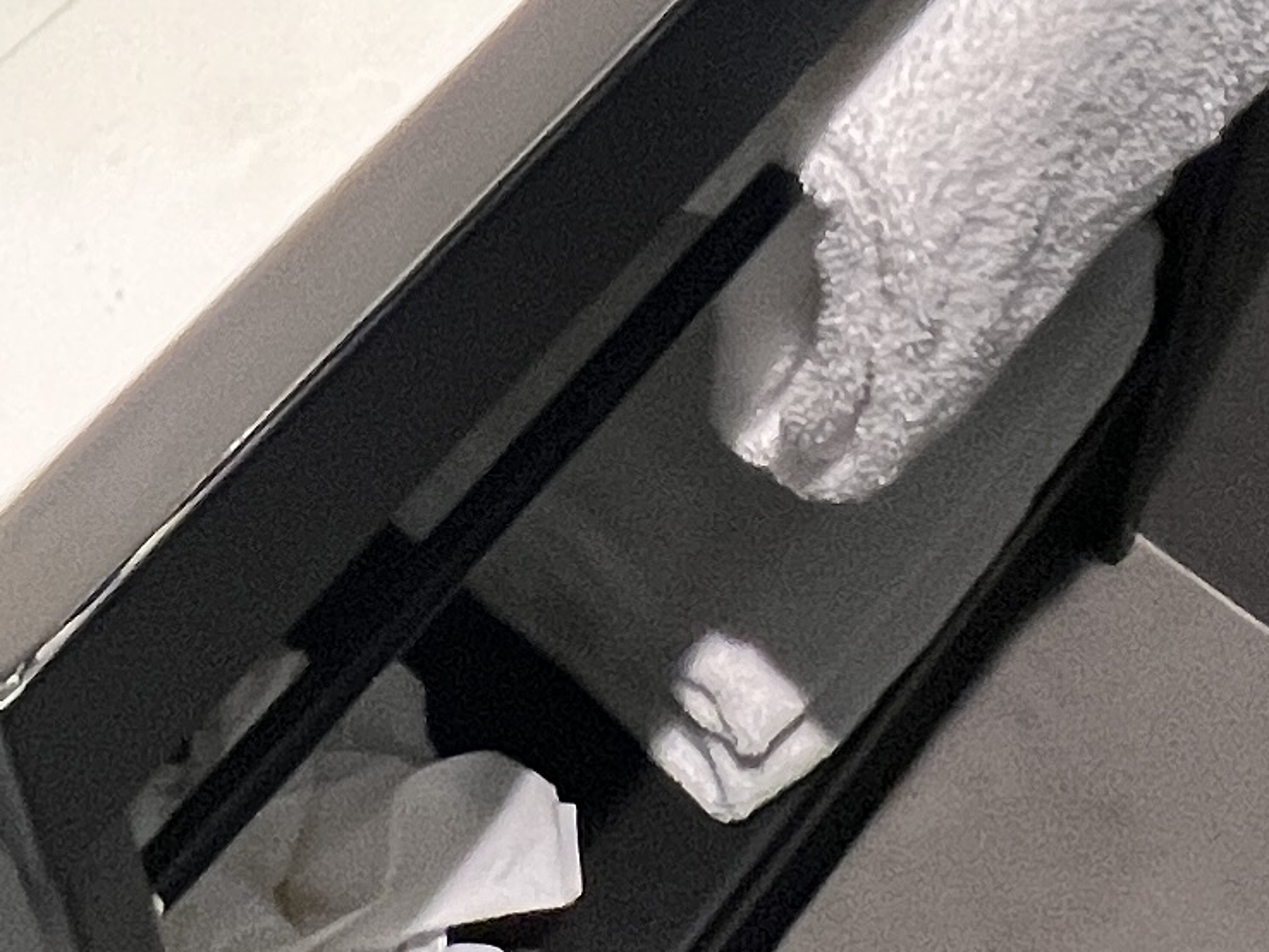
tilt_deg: -41.0
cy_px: -619
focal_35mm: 71
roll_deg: +4.0
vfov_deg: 17.7
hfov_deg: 27.2
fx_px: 2604
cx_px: 383
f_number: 1.8
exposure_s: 1/120
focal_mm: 1.57
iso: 160
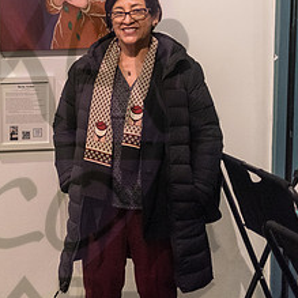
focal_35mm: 84
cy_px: 67
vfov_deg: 20.5
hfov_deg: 19.4
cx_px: -63
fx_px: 818
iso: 3200
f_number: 2.2
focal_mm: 35
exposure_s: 1/1000
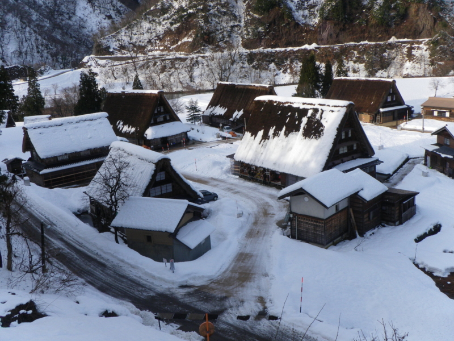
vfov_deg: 40.7
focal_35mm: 35
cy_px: 170
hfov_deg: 52.6
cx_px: 227
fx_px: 459
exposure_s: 1/125
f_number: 6.3
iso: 64
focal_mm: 6.2
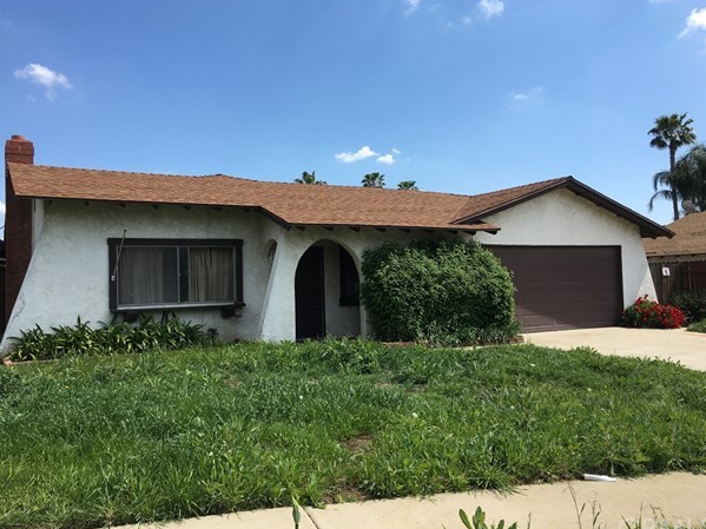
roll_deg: +1.8
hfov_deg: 58.3
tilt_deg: +2.4
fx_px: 632
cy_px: 257
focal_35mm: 31
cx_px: 336
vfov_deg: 45.4
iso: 25
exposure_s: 1/1202
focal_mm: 4.15
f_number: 2.2
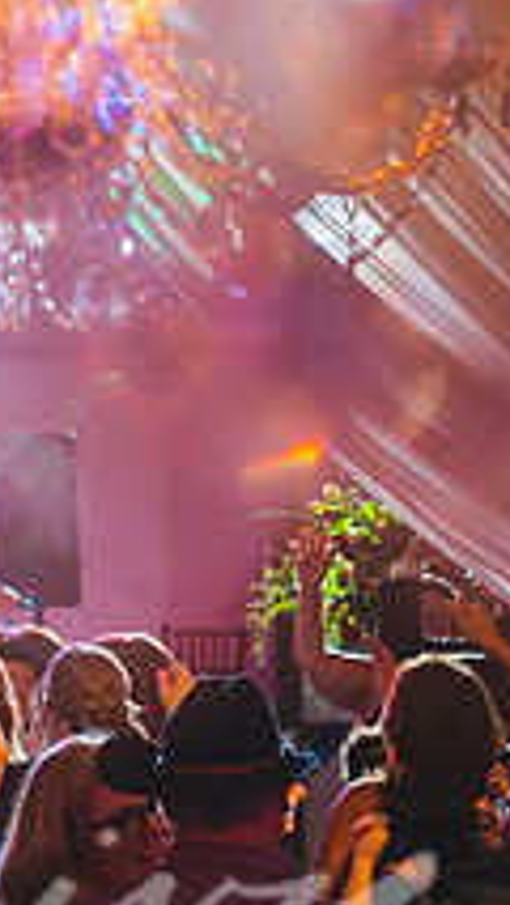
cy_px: 438
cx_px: -527
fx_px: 3962
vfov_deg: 13.0
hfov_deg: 7.1
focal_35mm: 165
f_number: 2.8
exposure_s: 1/125
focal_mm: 58
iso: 2000
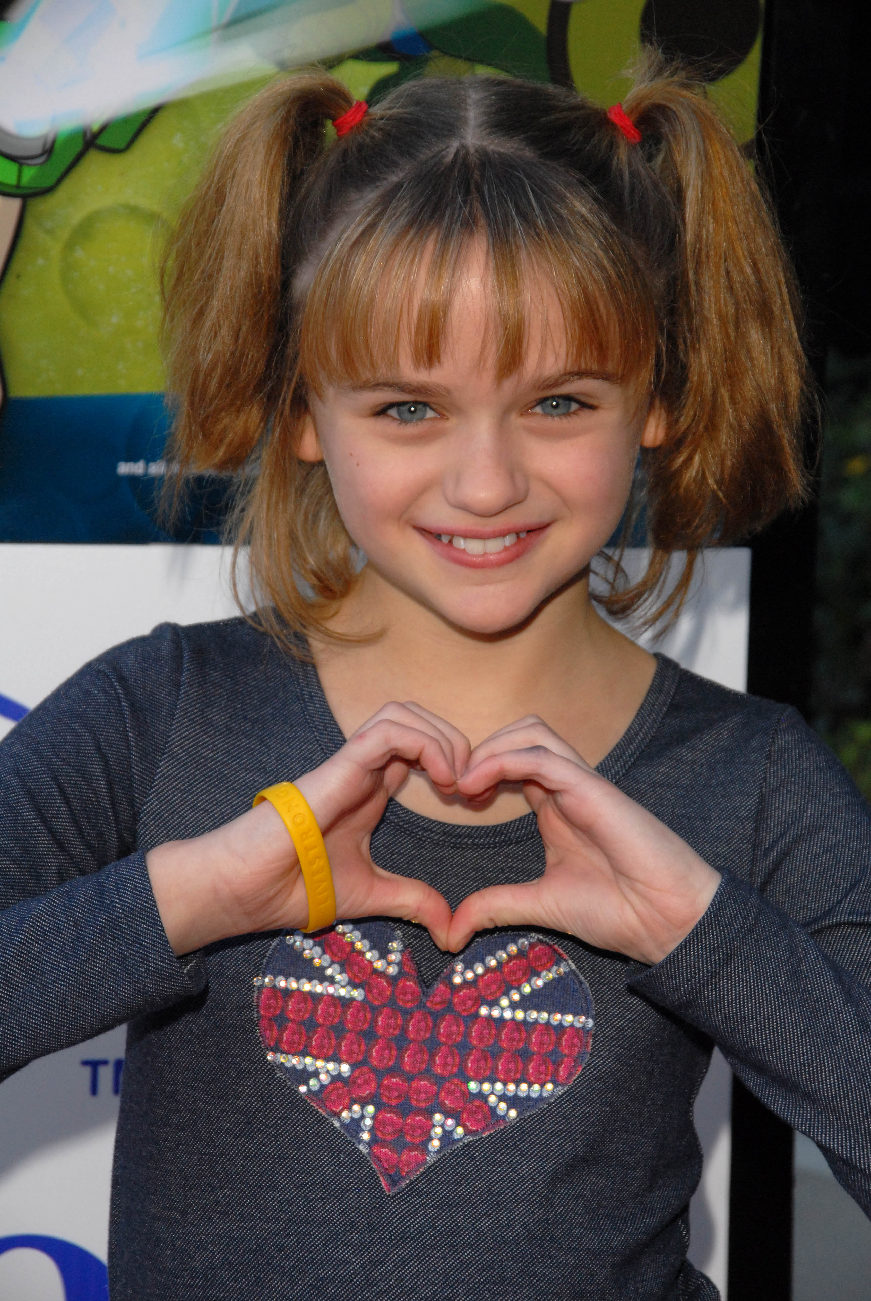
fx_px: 5156
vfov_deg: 14.4
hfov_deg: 9.7
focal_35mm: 142
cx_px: 436
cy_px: 650
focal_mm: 95
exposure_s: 1/250
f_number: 8
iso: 400
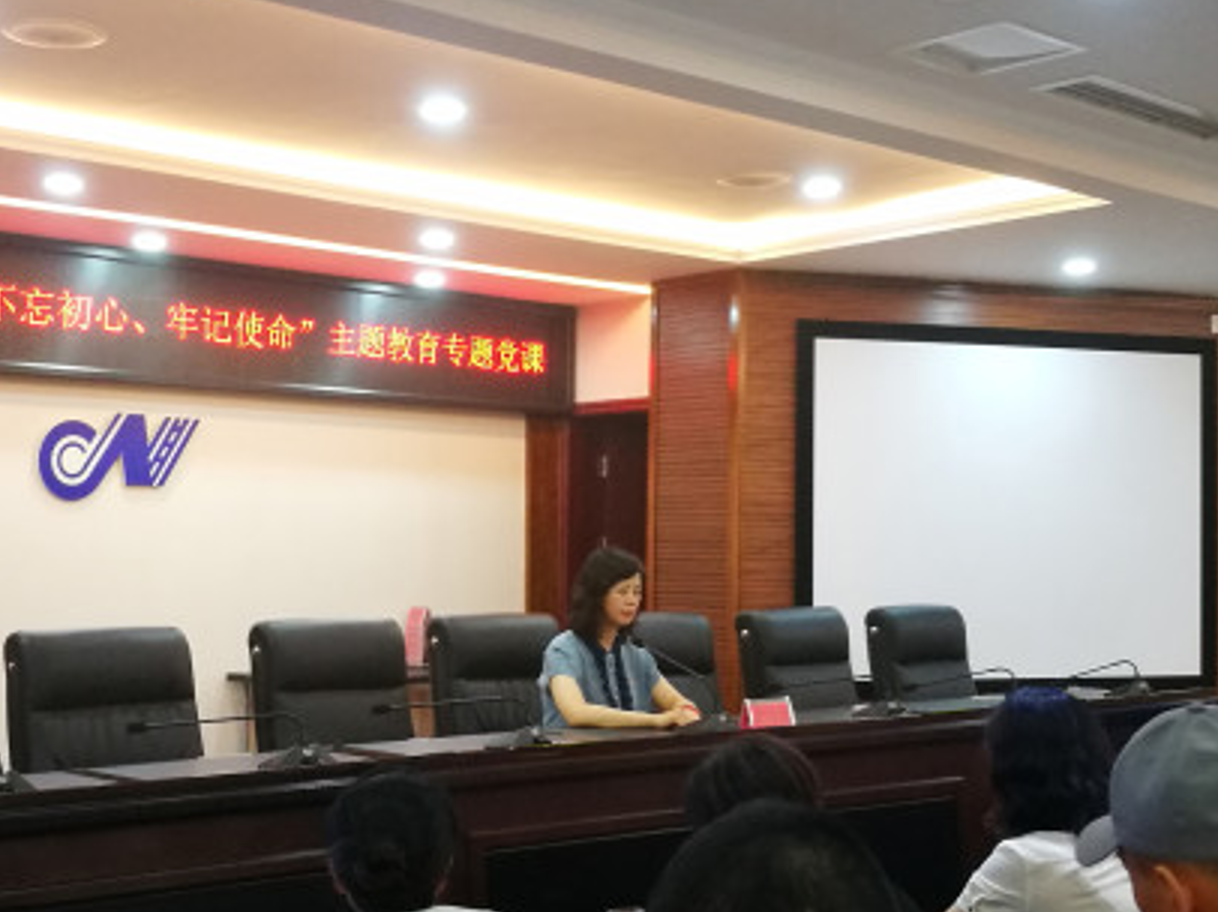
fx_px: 1723
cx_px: 474
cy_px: 507
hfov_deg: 38.7
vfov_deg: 29.6
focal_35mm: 49
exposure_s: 1/25
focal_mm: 4.5
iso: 400
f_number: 2.2
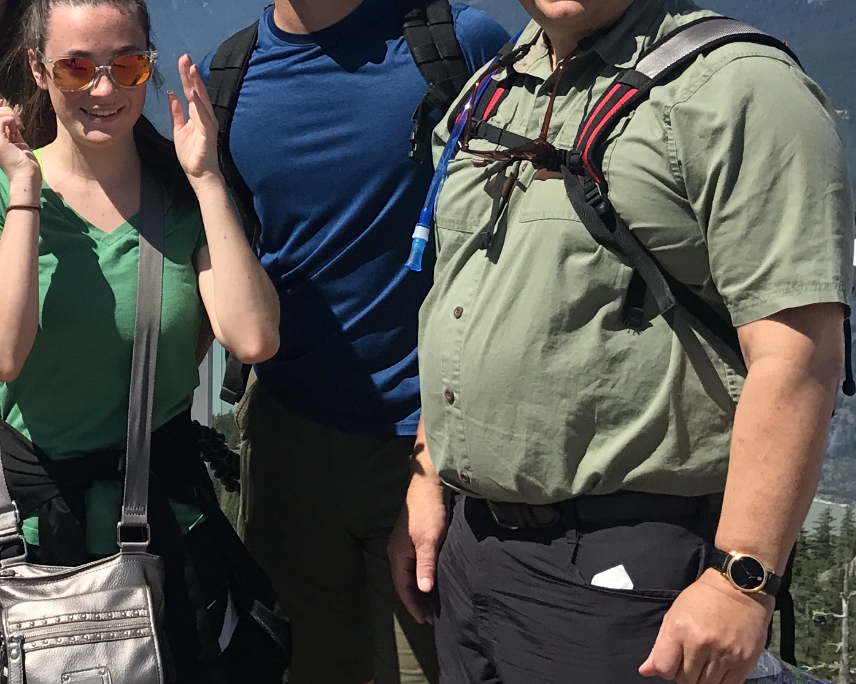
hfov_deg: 23.0
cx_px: -31
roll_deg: -2.2
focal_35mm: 79
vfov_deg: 18.8
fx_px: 2001
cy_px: -17
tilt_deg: +0.4
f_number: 1.8
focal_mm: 3.99
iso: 20
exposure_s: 1/2740
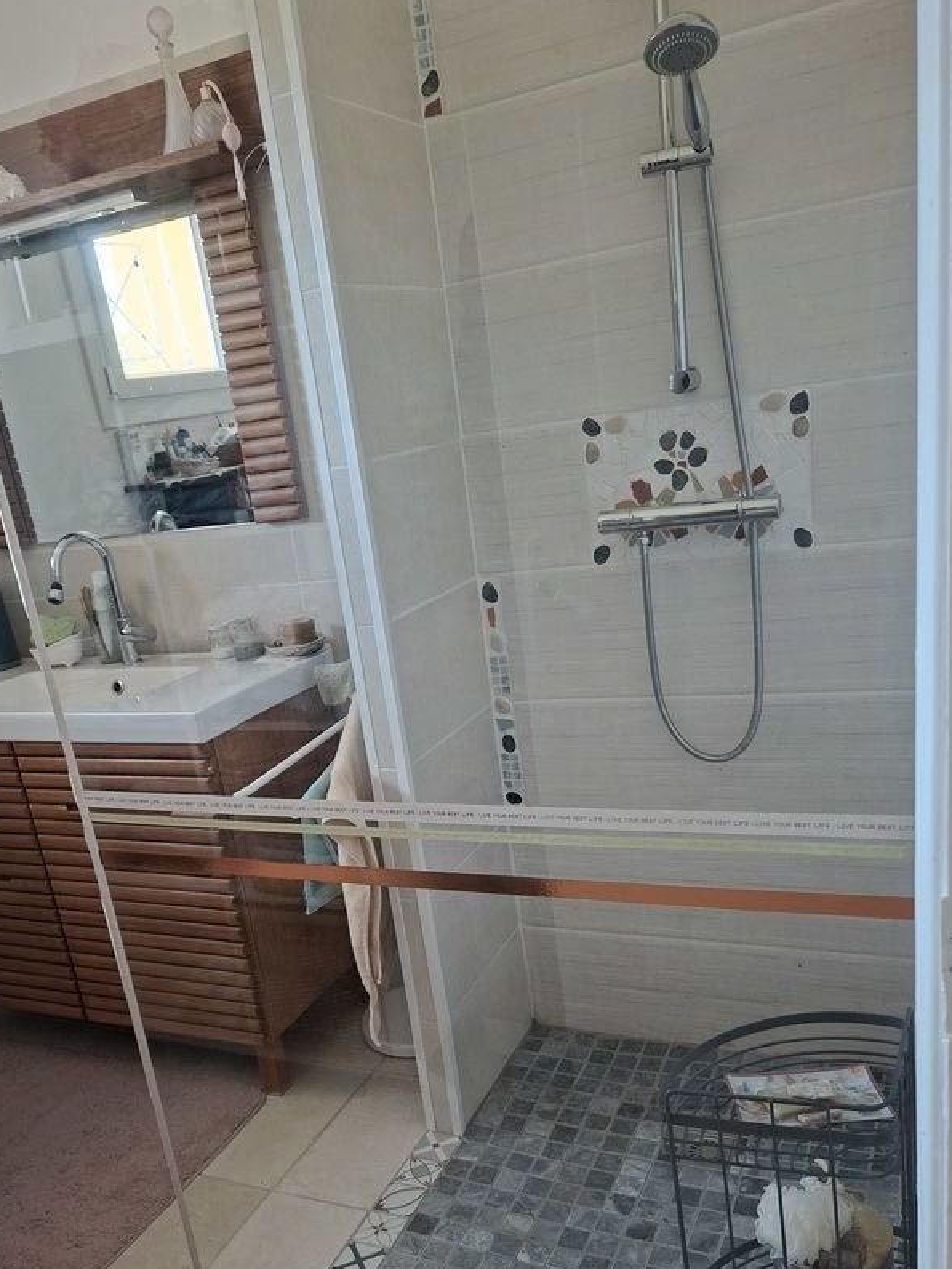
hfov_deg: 48.2
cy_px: 781
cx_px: 424
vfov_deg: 61.0
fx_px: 1063
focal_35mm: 29
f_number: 1.8
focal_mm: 5.54
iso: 320
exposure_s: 1/50
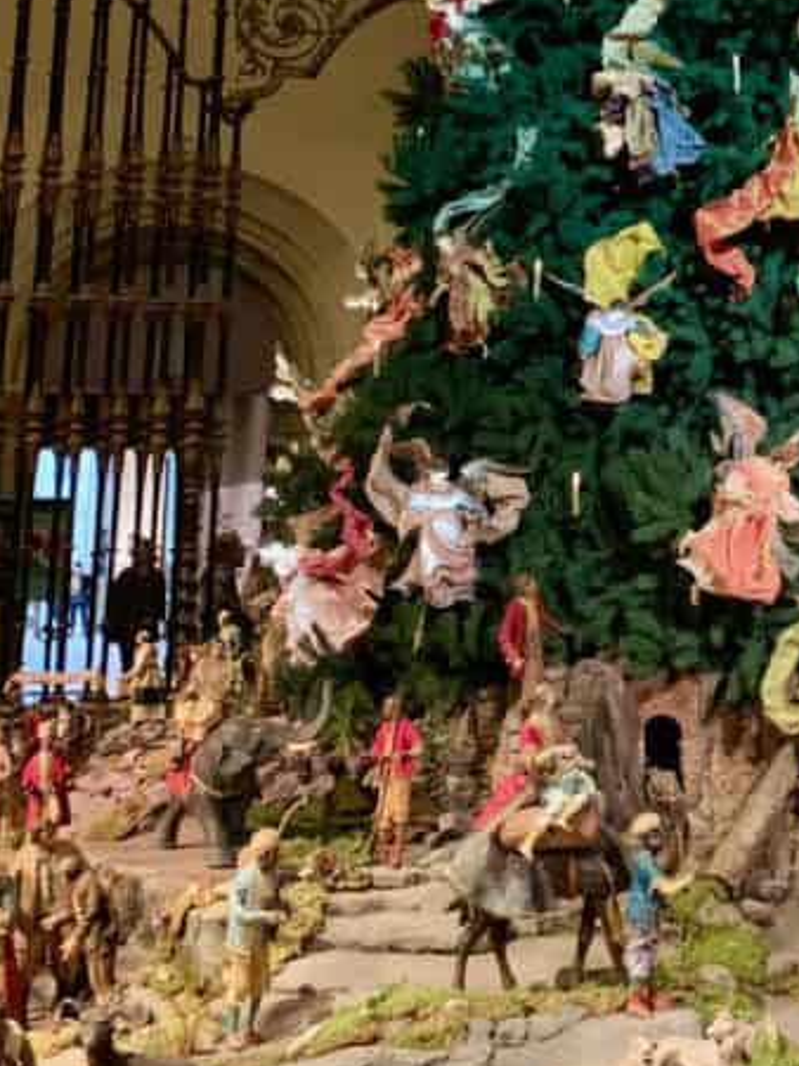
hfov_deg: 24.1
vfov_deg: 31.0
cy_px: 76
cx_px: 714
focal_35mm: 59
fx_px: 1817
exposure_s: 1/30
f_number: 1.8
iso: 800
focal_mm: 4.2
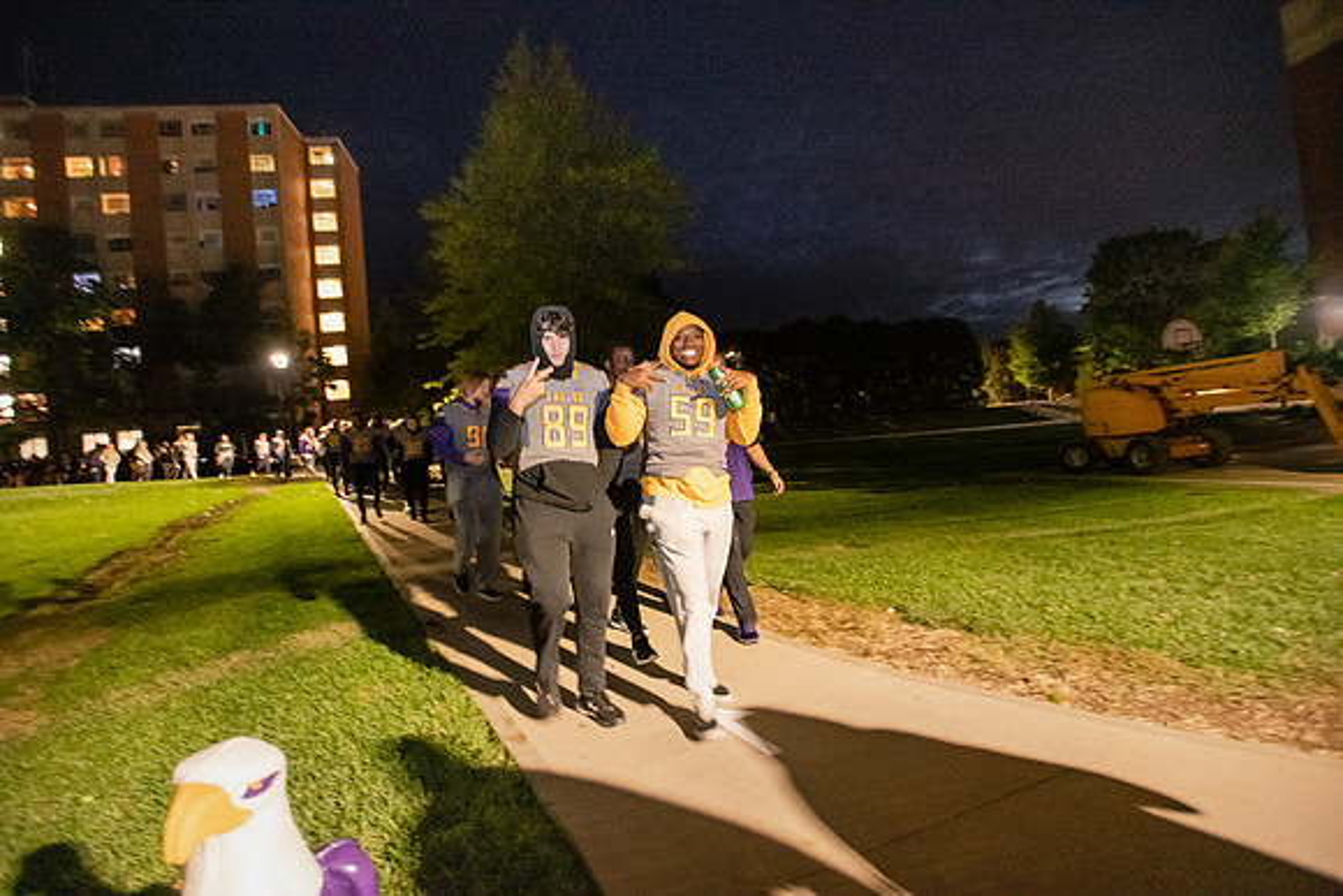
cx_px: 672
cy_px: 448
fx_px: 634
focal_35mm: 17
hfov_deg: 93.3
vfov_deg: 70.5
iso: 8000
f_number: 3.5
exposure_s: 1/30
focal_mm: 17
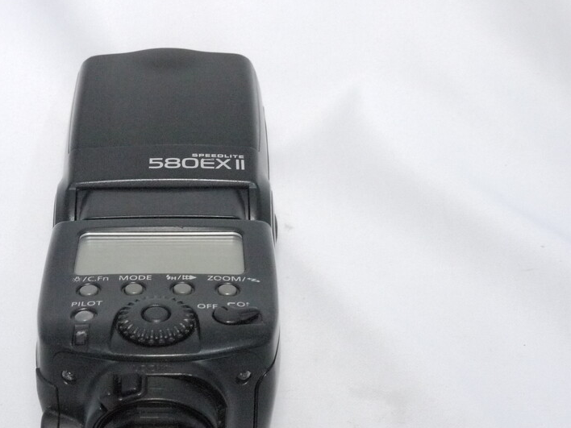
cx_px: 166
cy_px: 206
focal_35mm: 61
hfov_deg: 31.3
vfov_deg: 24.0
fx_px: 1006
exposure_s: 1/50
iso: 1600
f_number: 10
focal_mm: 18
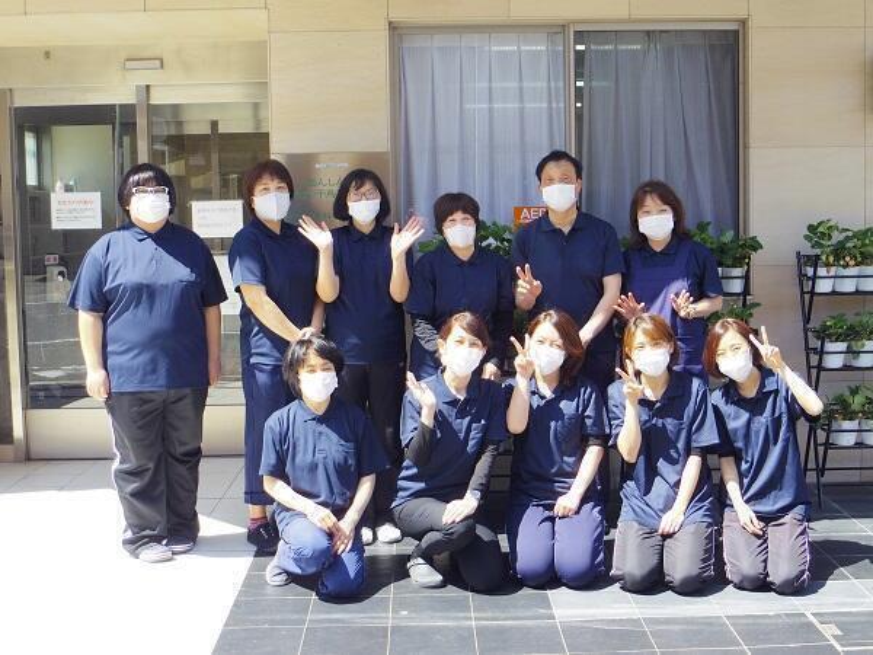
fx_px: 1135
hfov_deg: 42.1
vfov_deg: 32.2
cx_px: 436
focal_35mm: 45
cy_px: 328
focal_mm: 9.8
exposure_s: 1/100
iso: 200
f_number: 3.5
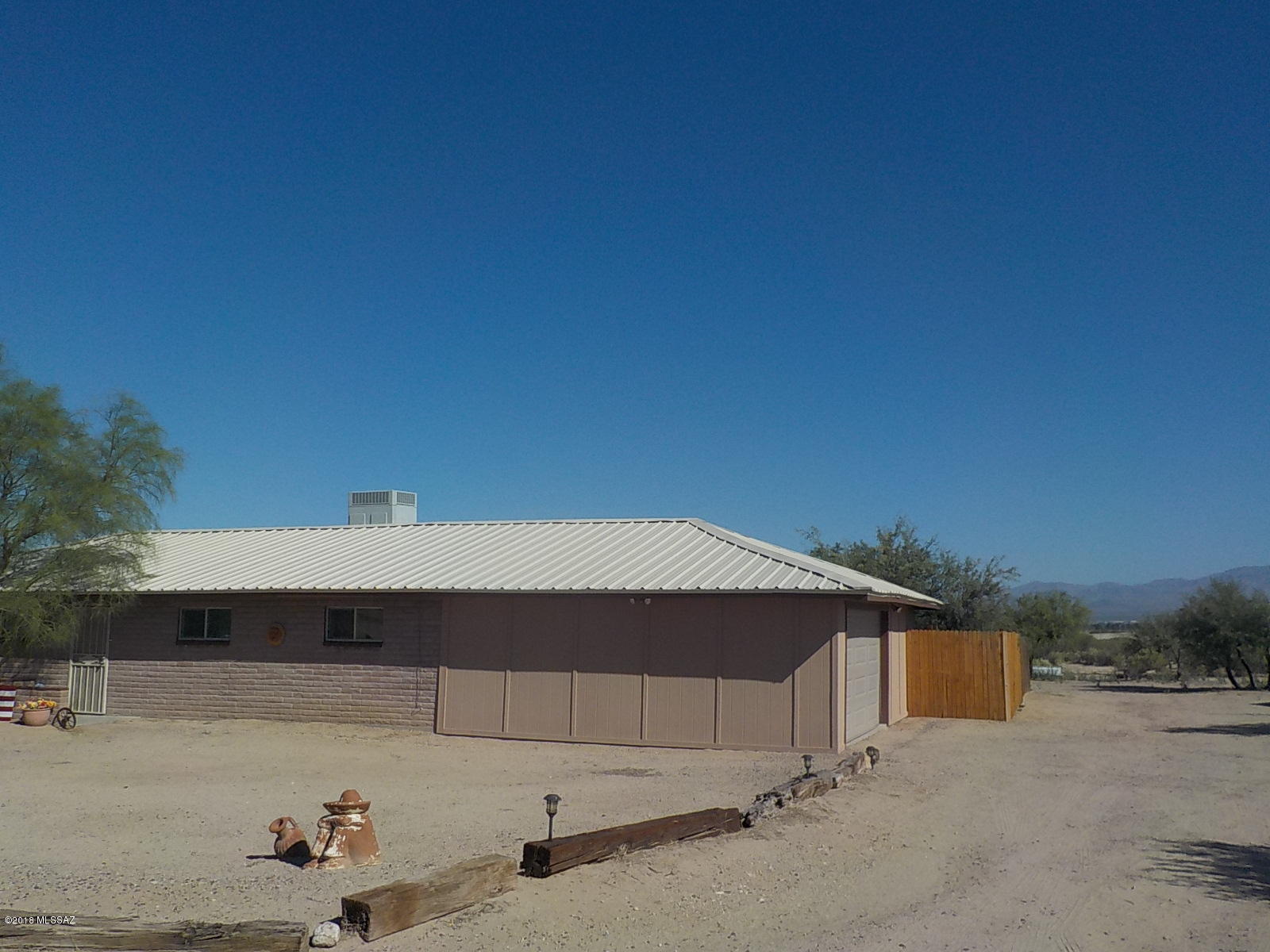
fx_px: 1101
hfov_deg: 60.0
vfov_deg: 46.8
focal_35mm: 30
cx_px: 635
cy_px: 476
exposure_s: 1/800
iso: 125
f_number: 6.6
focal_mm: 4.1
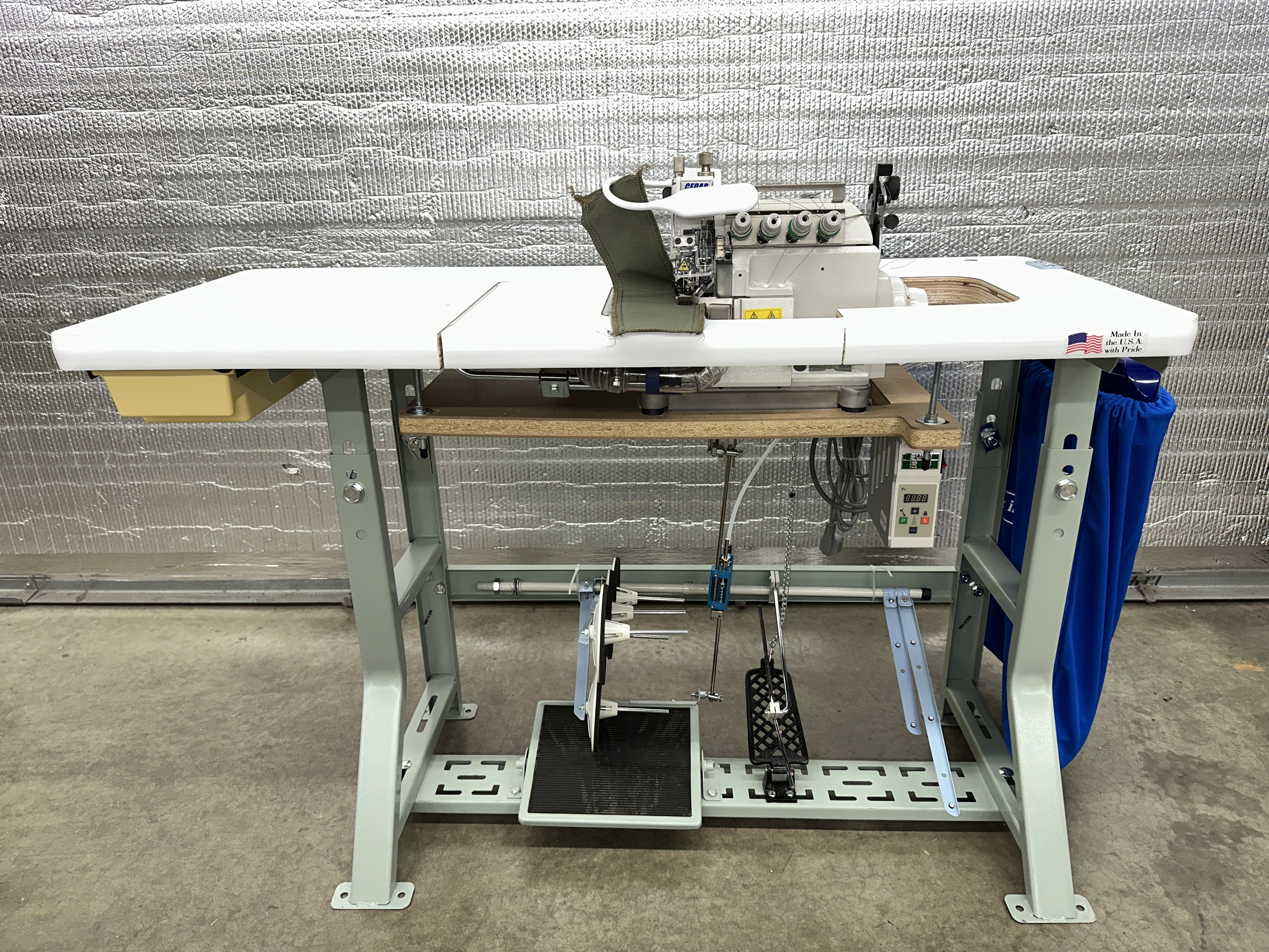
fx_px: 880
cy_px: 476
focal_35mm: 24
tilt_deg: -21.8
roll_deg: +1.1
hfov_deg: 71.6
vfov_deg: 56.8
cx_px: 634
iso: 125
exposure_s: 1/49
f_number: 1.78
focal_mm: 6.86
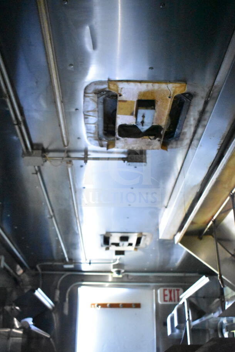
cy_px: 176
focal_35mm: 40
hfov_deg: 33.0
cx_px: 118
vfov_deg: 47.9
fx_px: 396
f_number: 4
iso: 16000
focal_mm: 27
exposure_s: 1/40
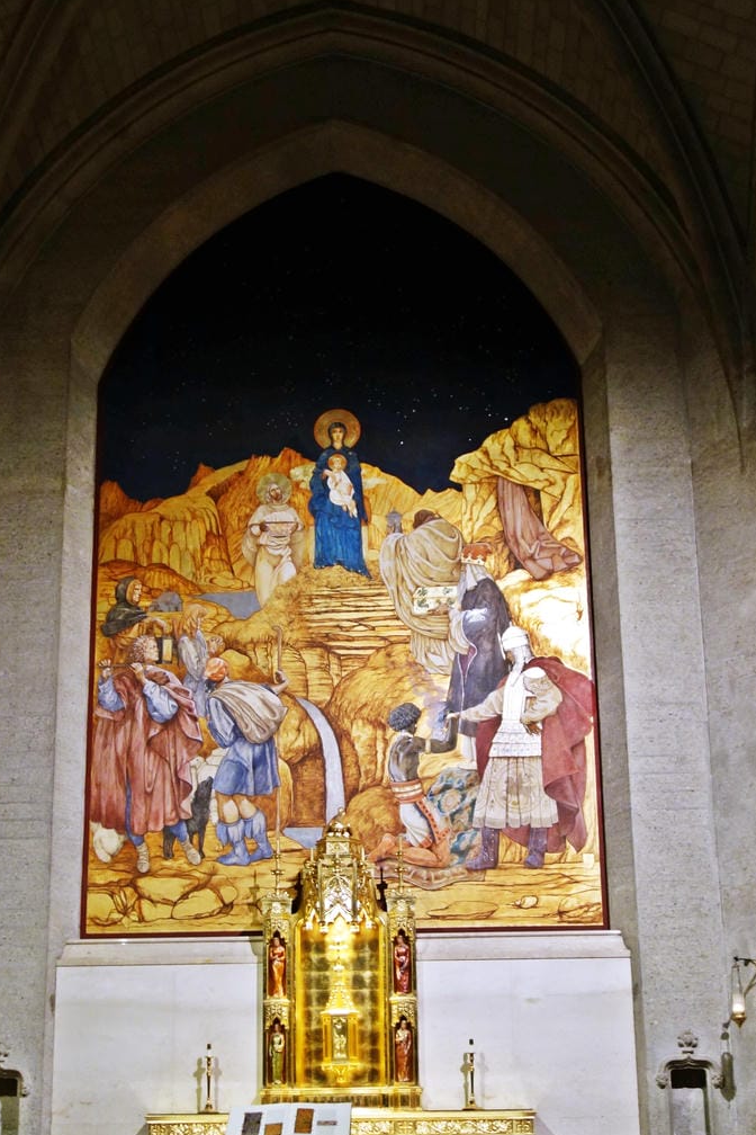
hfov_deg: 27.0
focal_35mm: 50
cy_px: 733
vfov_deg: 39.2
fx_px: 1575
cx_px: 359
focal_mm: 10.4
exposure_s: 1/30
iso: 250
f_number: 1.8
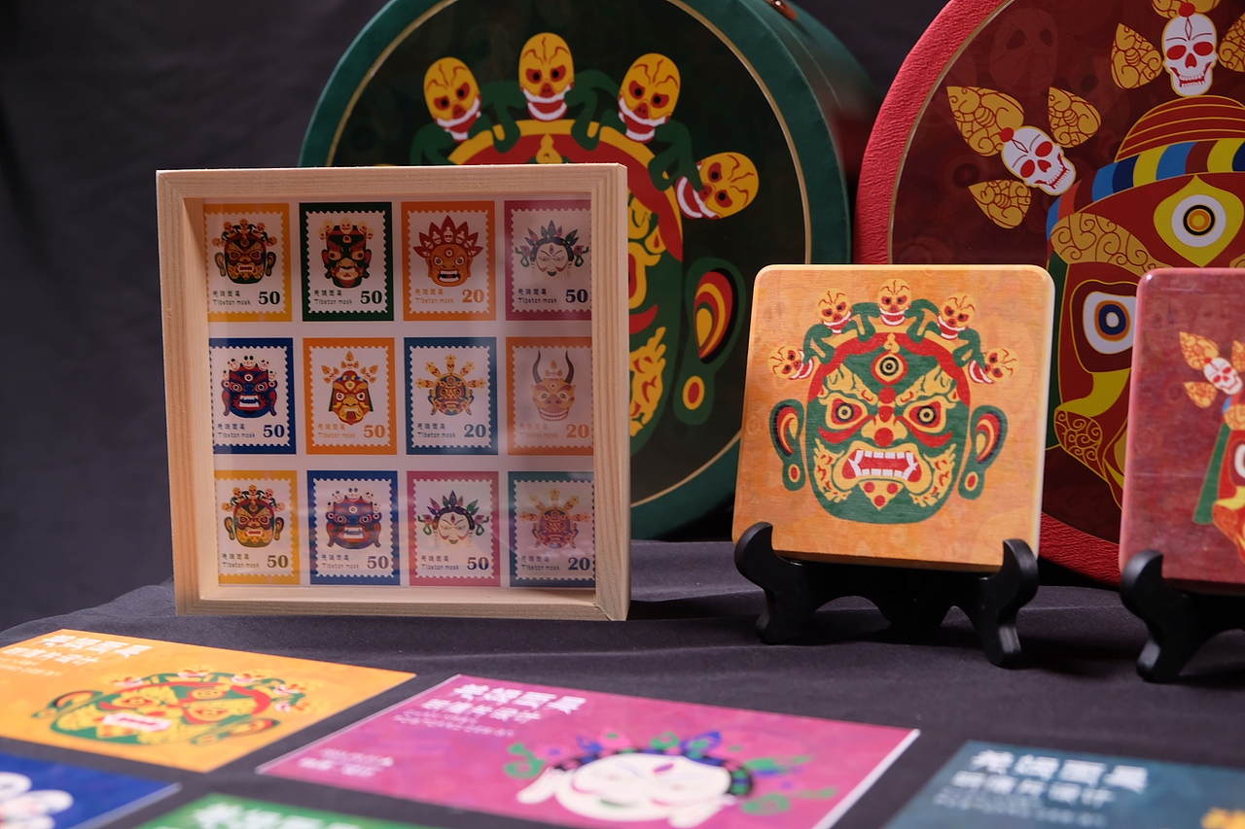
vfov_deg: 28.6
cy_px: 414
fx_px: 1625
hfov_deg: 41.9
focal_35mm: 47
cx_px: 622
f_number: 4
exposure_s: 1/110
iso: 400
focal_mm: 31.5
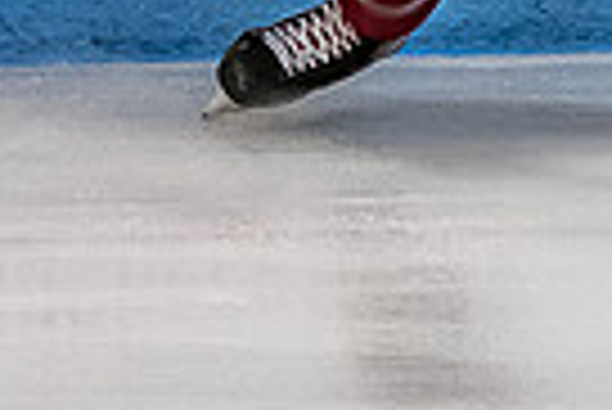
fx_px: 21630
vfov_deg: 1.1
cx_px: 487
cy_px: -480
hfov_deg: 1.6
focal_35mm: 1271
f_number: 3.2
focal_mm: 120
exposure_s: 1/800
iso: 1600
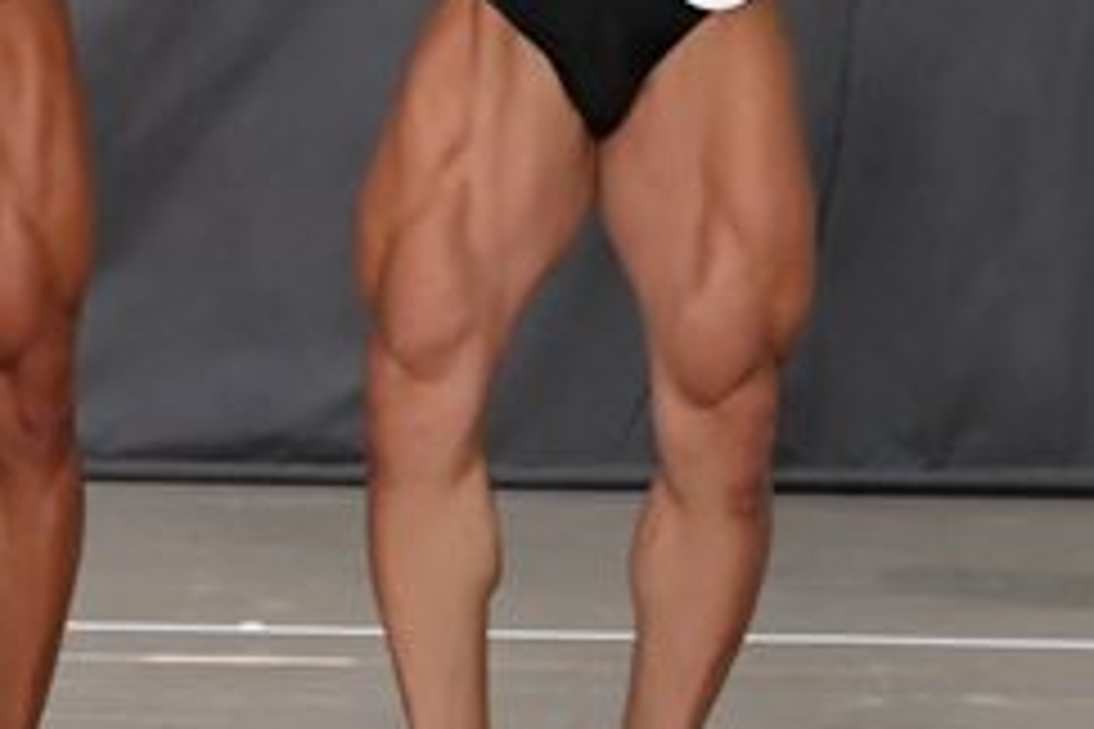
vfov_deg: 2.5
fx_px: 16834
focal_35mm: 554
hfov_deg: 3.7
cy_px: -18
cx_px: -579
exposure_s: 1/400
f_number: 5.6
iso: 6400
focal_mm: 116
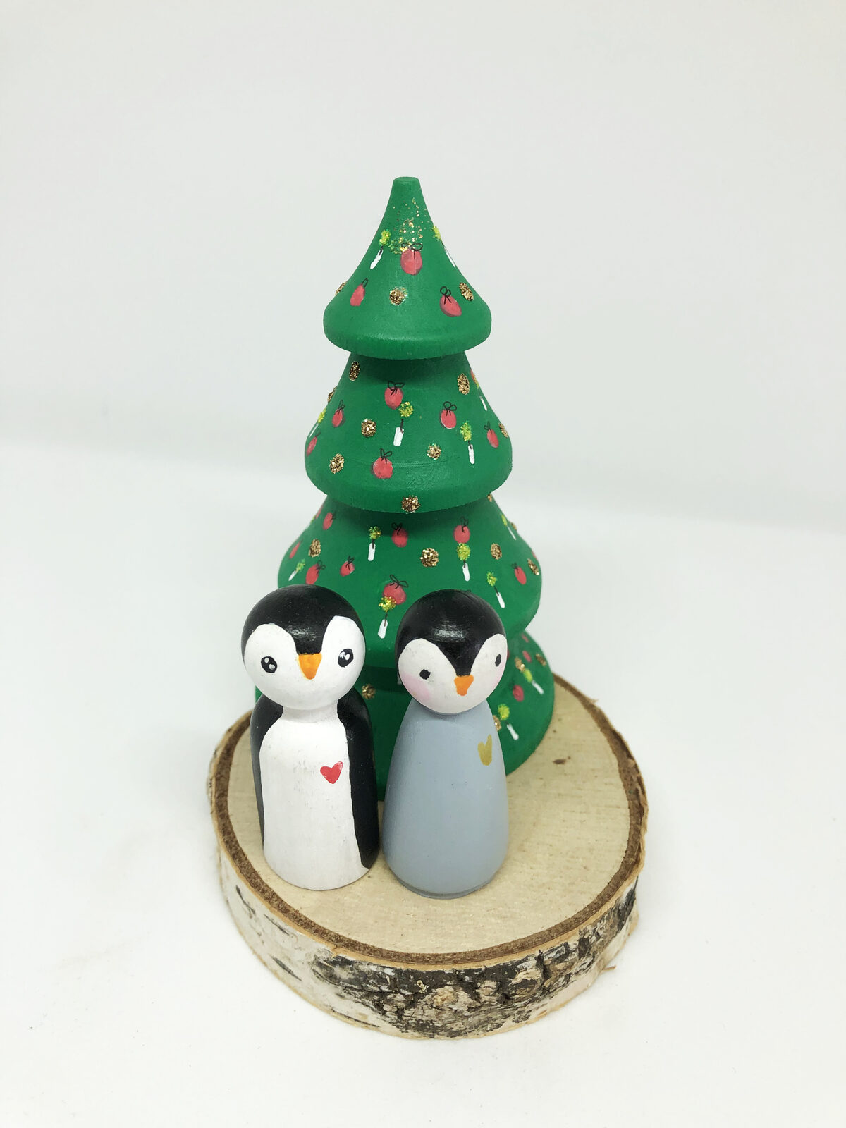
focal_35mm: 28
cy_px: 564
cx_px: 423
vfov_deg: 63.4
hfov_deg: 49.7
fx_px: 912
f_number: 1.8
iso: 40
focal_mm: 3.99
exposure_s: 1/120
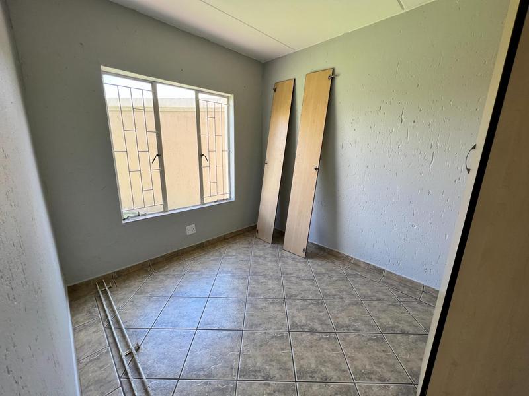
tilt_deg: -12.6
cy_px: 198
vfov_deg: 89.9
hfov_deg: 106.2
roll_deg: +0.8
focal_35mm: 13
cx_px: 264
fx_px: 199
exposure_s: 1/99
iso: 32
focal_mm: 1.57
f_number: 1.8
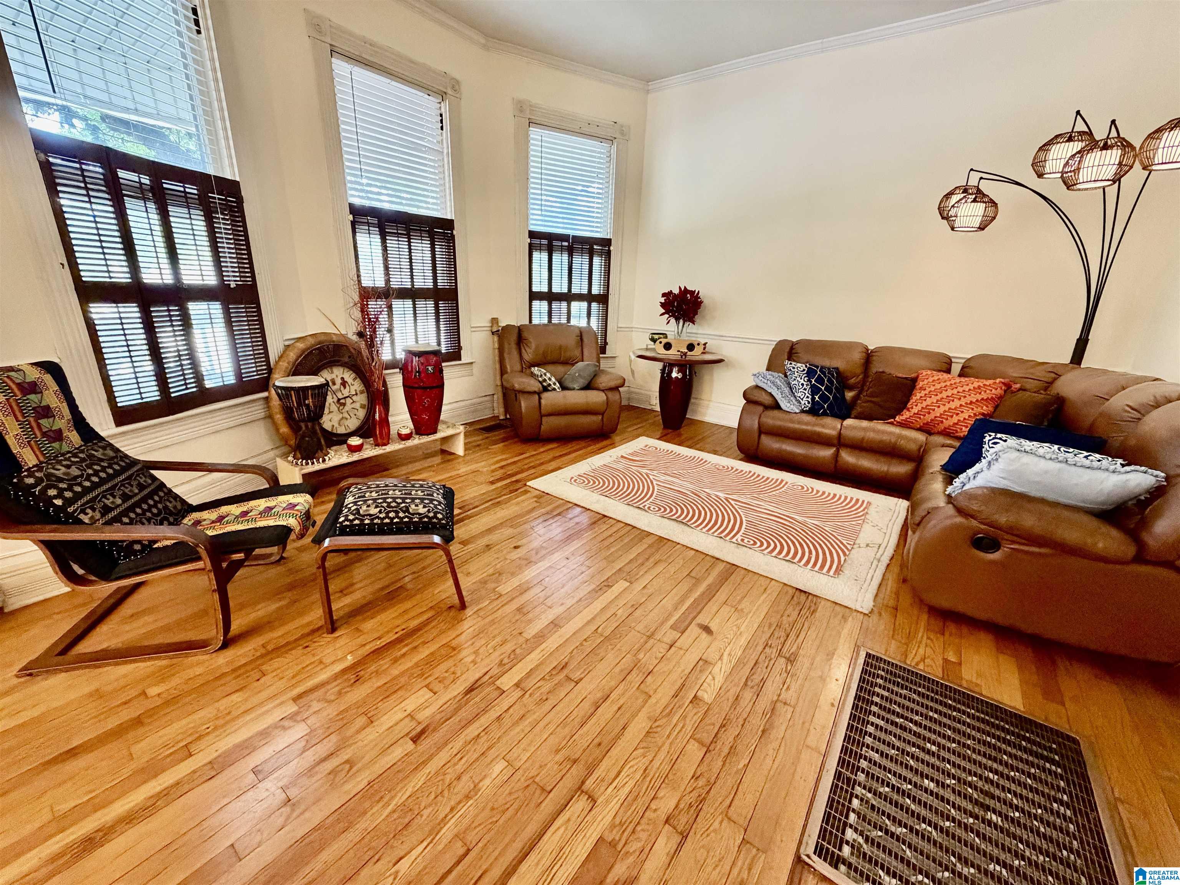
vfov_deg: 85.7
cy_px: 442
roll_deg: -2.5
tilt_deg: -17.8
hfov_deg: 102.1
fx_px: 477
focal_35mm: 14
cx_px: 590
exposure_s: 1/60
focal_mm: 2.22
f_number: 2.2
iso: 640
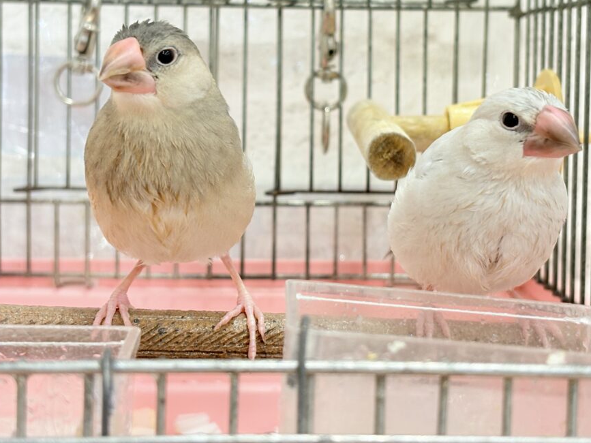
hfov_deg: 27.0
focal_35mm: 72
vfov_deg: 20.4
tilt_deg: -3.6
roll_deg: -0.5
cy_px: 150
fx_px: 1229
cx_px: 323
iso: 64
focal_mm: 5.96
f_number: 1.6
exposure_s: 1/50
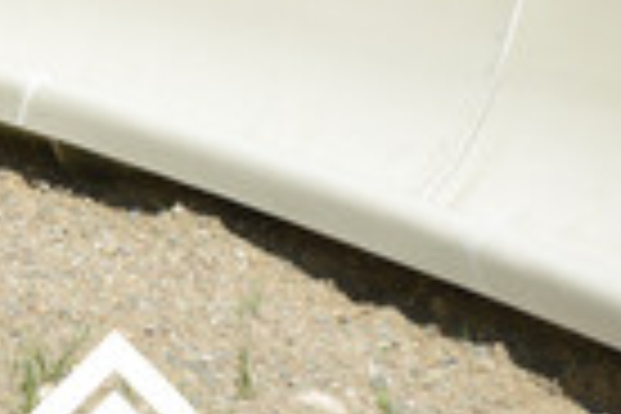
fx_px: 9728
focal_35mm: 564
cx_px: -261
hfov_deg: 3.6
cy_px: 52
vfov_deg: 2.4
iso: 400
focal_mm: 195
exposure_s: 1/1250
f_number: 6.3
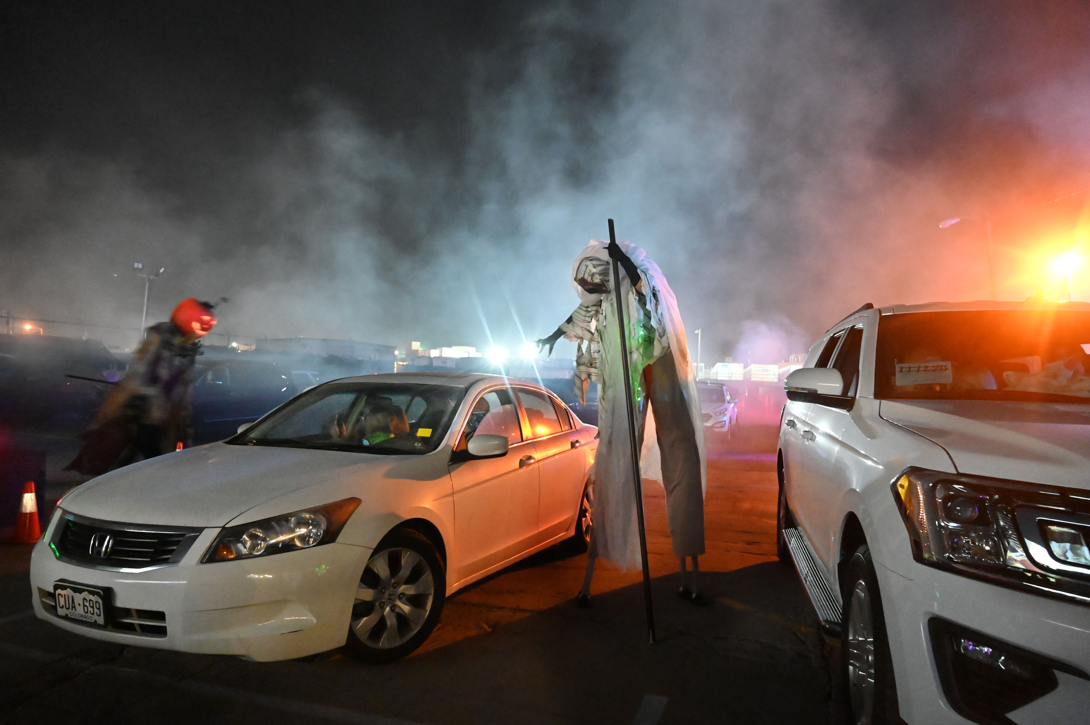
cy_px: 362
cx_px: 545
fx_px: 726
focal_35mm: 24
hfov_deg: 73.8
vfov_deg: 53.1
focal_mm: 24
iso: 20000
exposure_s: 1/13
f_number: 4
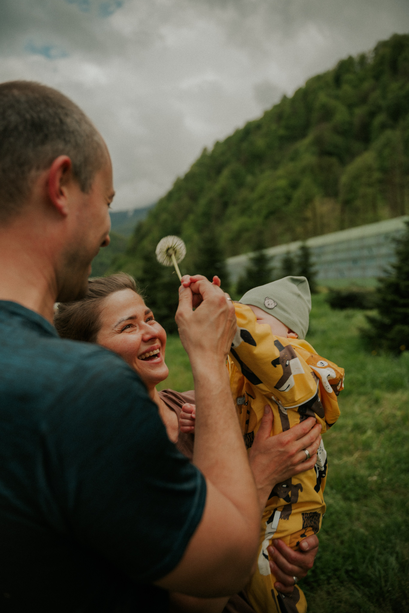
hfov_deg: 46.4
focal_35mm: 28
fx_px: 477
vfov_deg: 65.5
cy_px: 306
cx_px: 204
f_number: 2.8
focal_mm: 28
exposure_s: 1/125
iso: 100
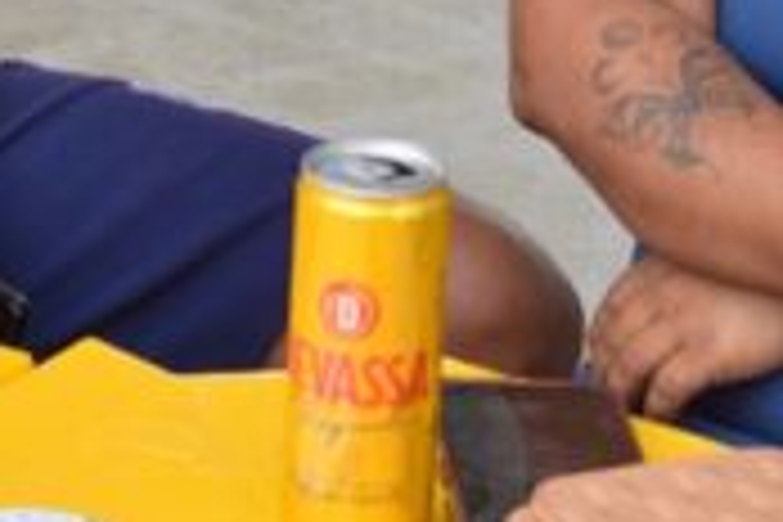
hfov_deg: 10.7
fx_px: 4176
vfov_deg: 6.9
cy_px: -497
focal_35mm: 192
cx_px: 225
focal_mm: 30
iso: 360
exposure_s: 1/250
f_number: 8
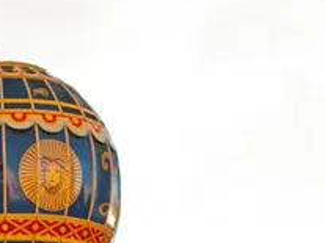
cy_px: 553
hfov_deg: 11.0
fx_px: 1623
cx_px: -160
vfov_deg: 8.0
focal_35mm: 173
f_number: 5
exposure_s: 1/20
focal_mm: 31
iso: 80
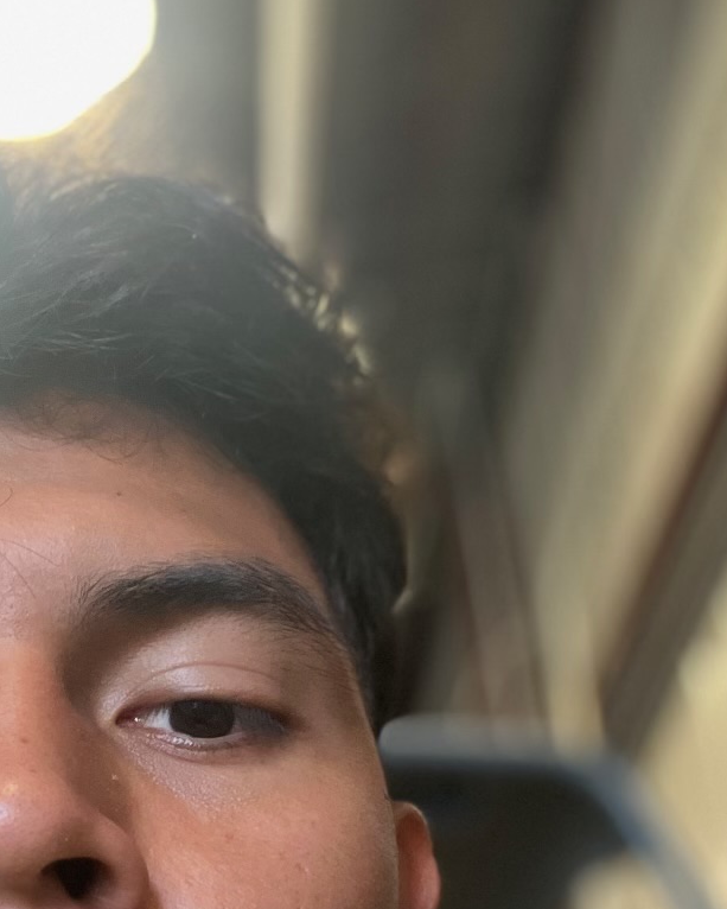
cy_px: 827
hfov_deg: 25.1
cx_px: 94
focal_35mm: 59
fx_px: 1587
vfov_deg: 30.5
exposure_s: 1/60
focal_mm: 2.71
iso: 250
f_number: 2.2
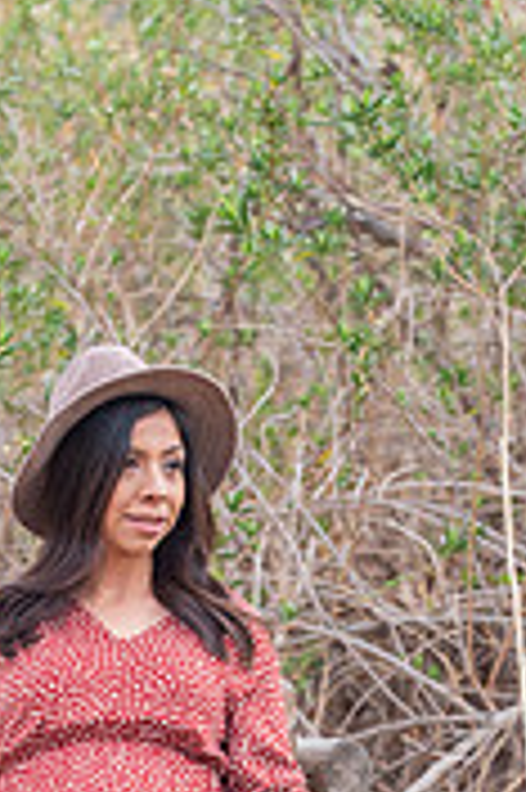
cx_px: 324
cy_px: 945
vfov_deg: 7.3
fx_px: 6192
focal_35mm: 282
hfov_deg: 4.9
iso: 640
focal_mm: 110
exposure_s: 1/160
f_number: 4.5
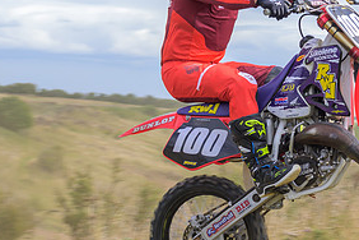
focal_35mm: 105
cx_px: 287
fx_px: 1047
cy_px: 117
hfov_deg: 19.3
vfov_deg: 13.0
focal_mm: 32
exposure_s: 1/250
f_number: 4
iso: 50
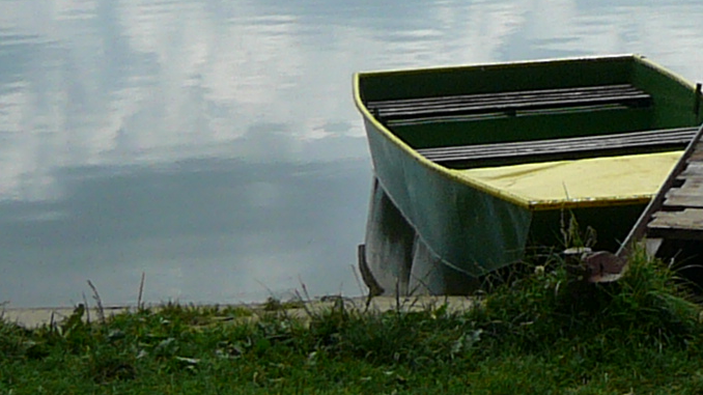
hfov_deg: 13.9
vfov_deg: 8.2
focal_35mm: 144
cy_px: -247
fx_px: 2684
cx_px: 1077
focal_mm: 5.2
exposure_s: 1/400
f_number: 5
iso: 80
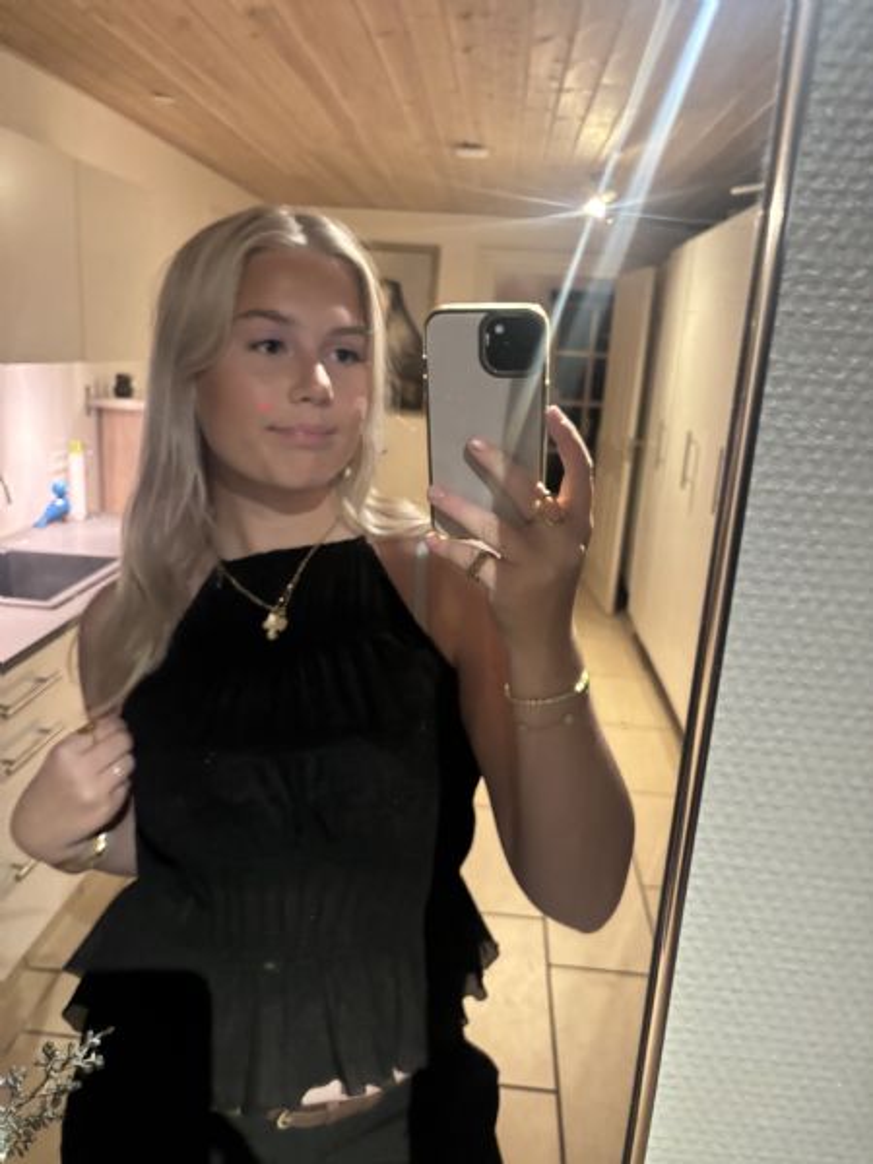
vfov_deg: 67.3
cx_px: 436
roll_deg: -3.8
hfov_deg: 53.1
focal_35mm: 26
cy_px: 582
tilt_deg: -14.1
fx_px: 874
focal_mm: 5.96
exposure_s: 1/25
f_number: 1.6
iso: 800
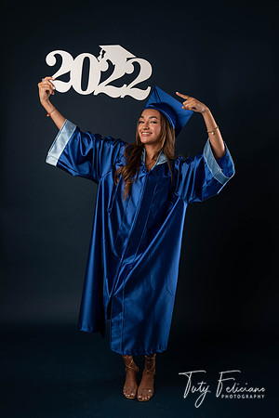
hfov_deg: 33.4
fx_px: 465
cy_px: 209
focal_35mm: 40
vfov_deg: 48.5
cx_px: 140
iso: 200
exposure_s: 1/100
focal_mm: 40
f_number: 5.6
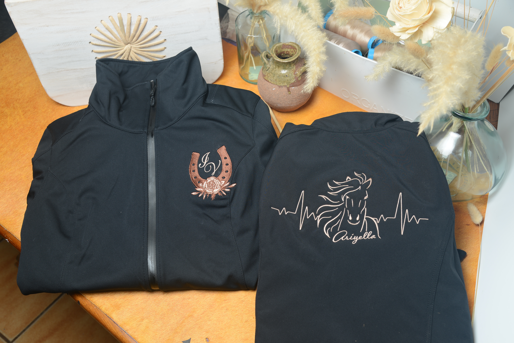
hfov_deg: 48.4
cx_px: 257
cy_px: 172
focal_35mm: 40
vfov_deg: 33.4
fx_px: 571
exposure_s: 1/80
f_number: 7.1
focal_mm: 40
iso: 100
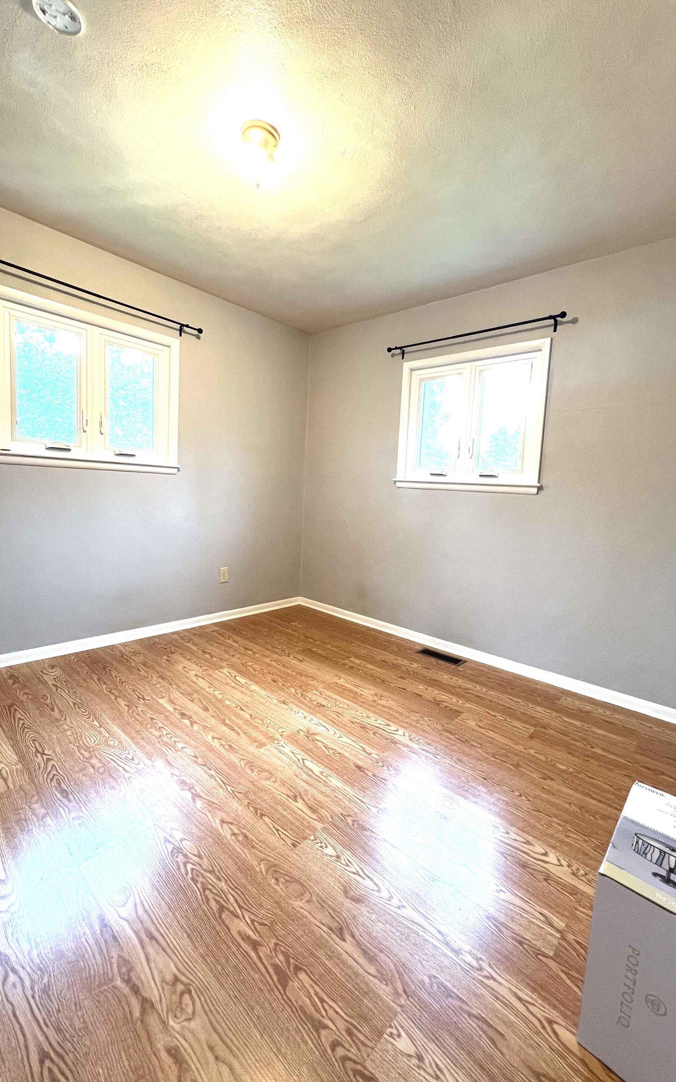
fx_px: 413
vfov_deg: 105.3
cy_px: 533
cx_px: 350
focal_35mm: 14
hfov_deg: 78.6
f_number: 1.8
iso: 200
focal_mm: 1.57
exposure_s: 1/60
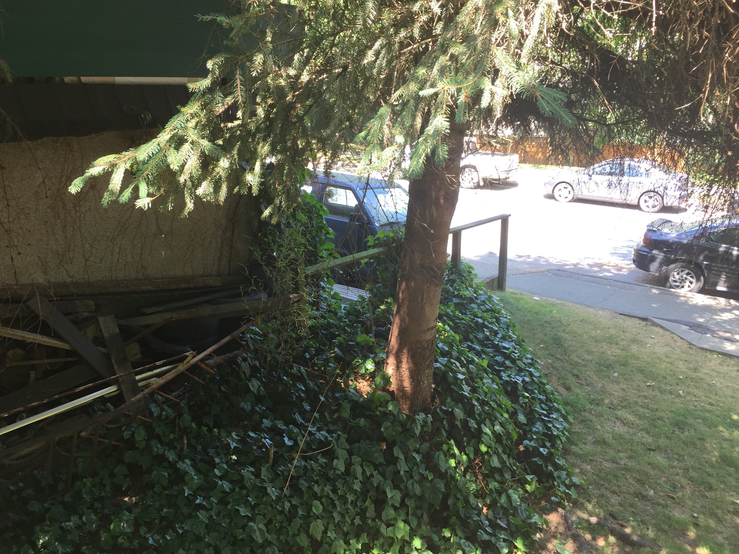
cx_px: 370
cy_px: 277
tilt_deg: -14.1
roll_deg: +0.9
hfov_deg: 61.7
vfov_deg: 48.2
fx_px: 619
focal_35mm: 29
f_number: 2.2
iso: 50
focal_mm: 4.15
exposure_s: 1/120
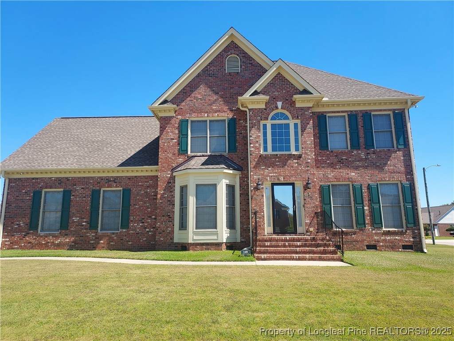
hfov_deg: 71.6
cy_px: 170
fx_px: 315
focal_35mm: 24
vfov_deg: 56.8
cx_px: 227
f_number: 1.8
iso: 40
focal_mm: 4.6
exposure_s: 1/637
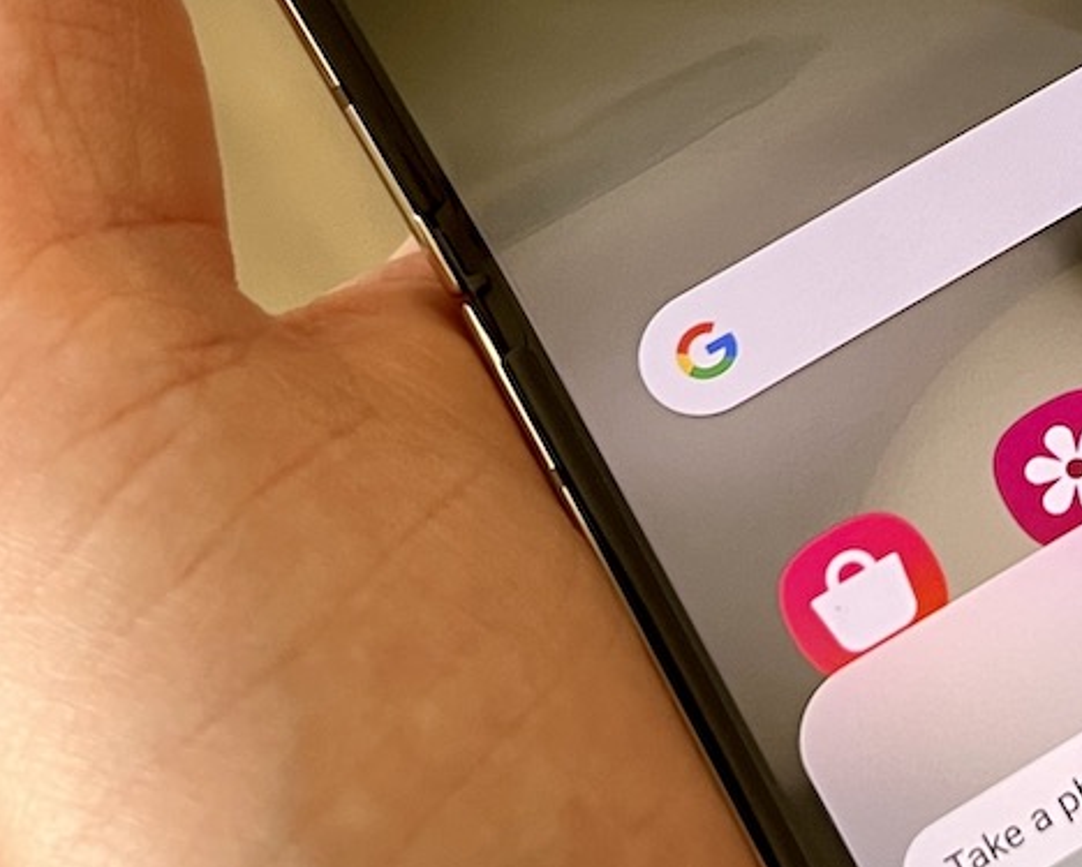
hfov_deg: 17.9
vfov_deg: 14.8
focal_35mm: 103
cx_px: 1216
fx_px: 3300
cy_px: 126
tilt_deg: -60.8
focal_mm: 5.7
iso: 125
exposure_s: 1/80
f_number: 1.5
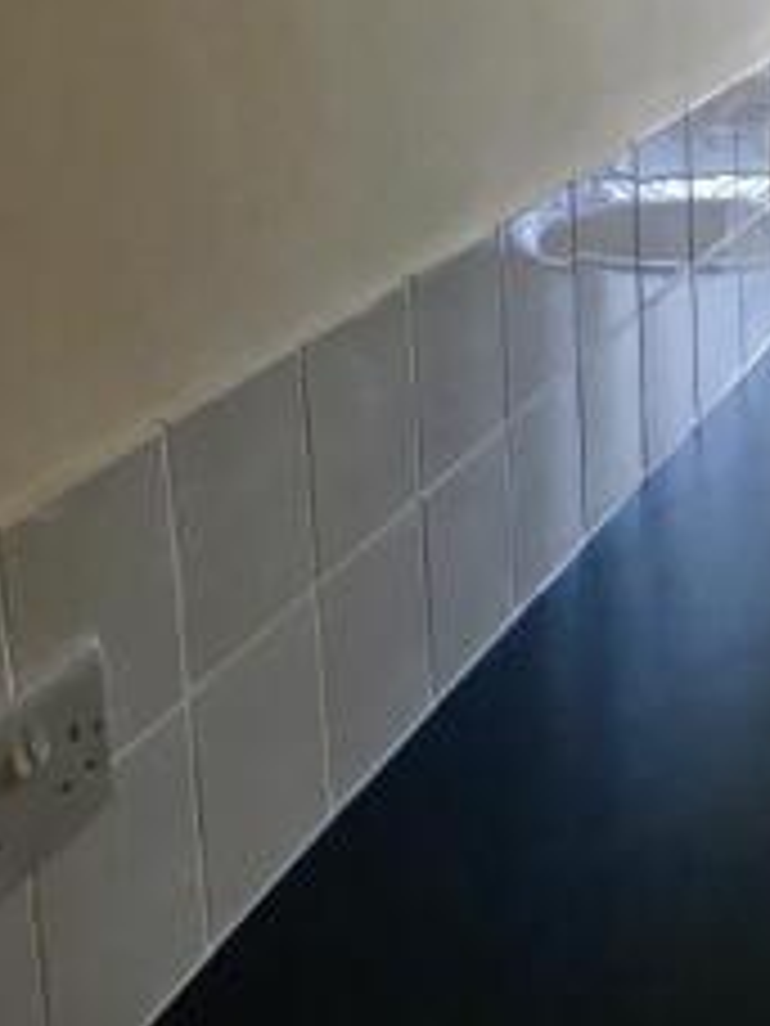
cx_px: 1196
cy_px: 142
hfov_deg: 17.6
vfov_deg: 25.7
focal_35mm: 74
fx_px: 2195
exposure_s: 1/33
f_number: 2.2
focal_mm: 4.15
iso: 64
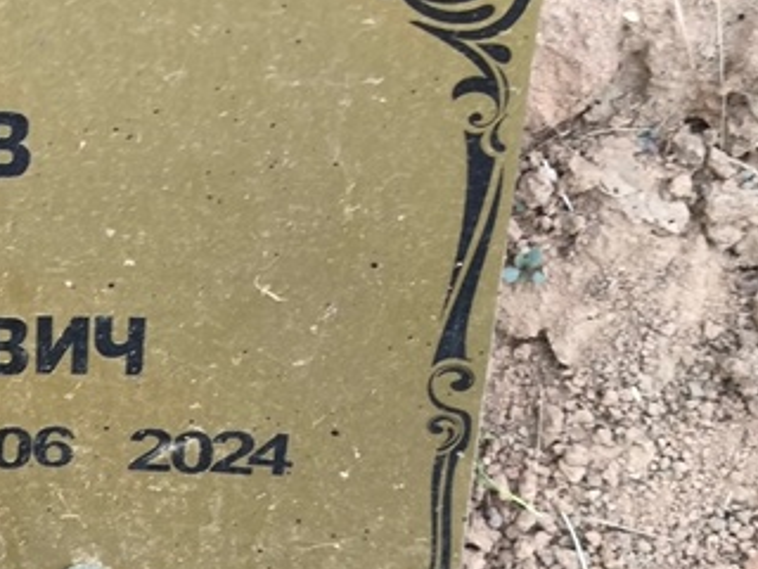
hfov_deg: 15.5
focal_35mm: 125
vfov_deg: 11.9
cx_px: 23
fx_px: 2737
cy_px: 239
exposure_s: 1/60
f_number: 1.7
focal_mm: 4.71
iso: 200
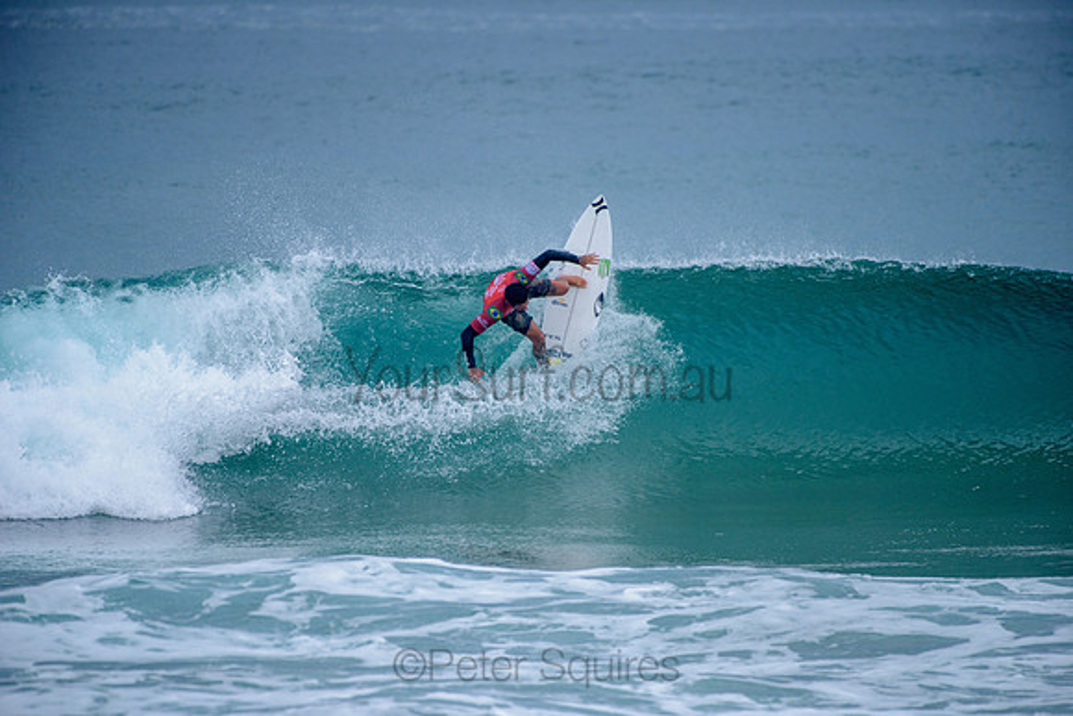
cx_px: 536
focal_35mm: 500
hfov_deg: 4.1
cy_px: 358
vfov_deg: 2.8
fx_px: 14906
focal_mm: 500
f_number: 5.6
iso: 360
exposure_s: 1/2000
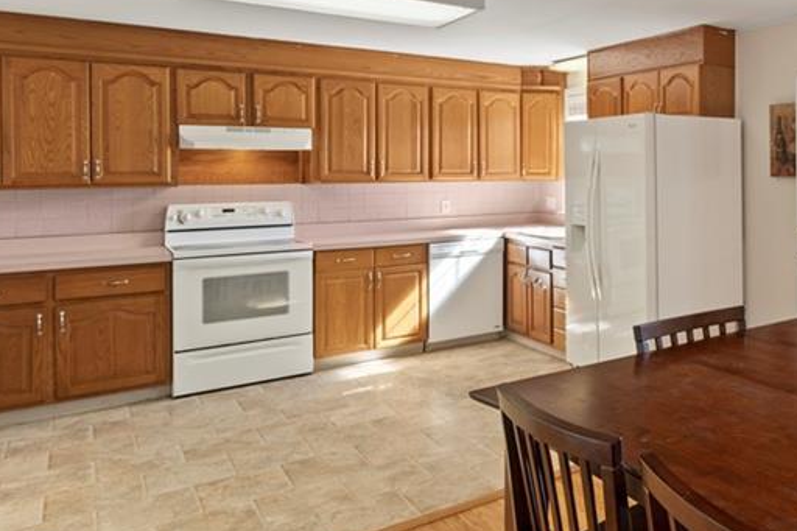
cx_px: 732
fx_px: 664
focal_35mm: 30
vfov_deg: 43.1
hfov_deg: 53.4
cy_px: 184
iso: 400
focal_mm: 10
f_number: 7.1
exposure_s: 1/5
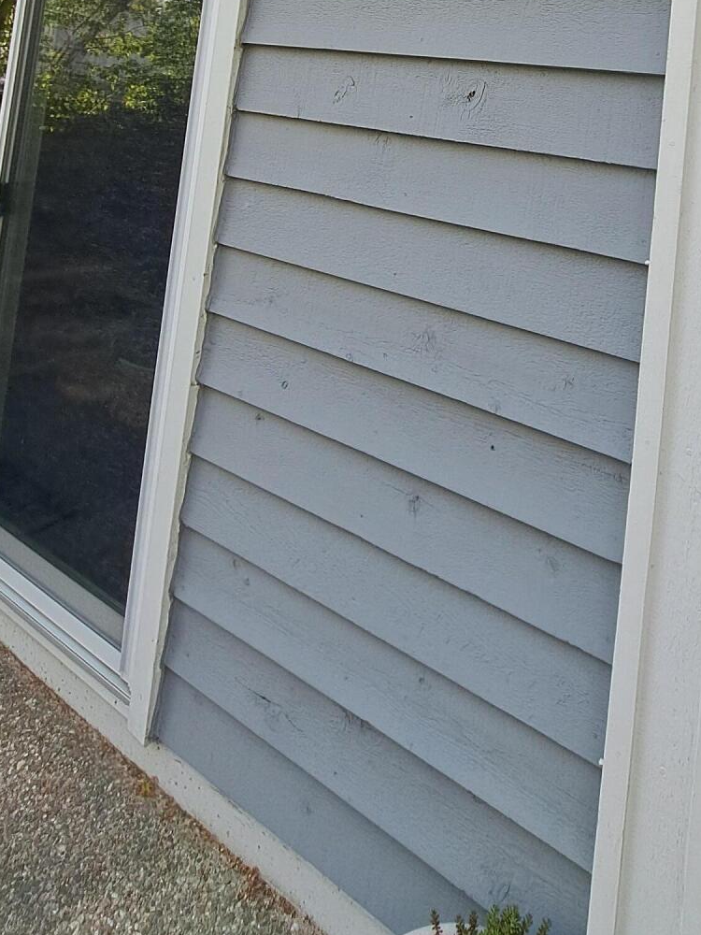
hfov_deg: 52.6
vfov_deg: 55.1
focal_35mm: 26
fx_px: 702
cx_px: 426
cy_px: 39
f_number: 2.2
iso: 50
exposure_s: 1/182
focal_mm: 1.74
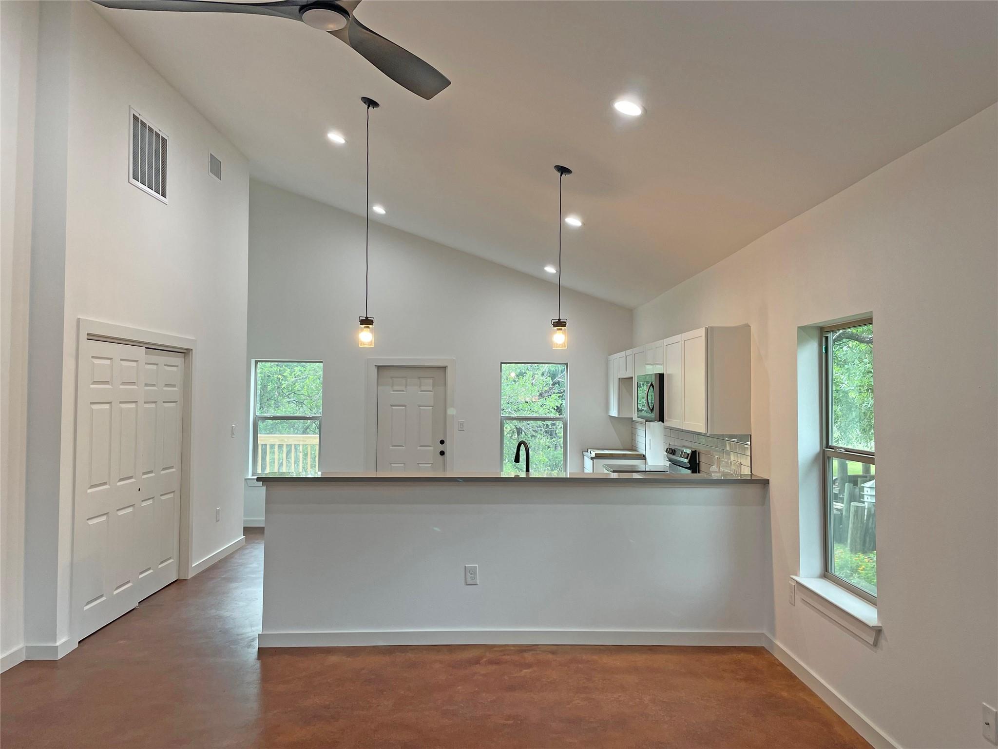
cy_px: 374
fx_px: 750
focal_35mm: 26
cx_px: 499
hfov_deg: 67.3
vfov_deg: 53.1
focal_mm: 4.2
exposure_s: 1/60
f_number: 1.6
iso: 80
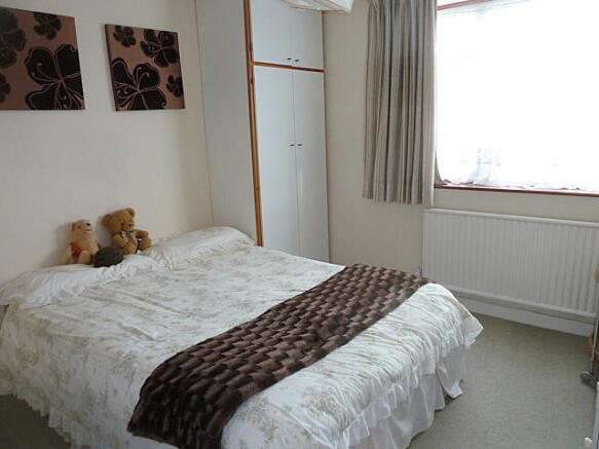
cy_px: 224
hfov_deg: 69.4
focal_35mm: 25
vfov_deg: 54.9
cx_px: 300
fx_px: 433
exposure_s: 1/30
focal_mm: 4.1
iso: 160
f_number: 3.3
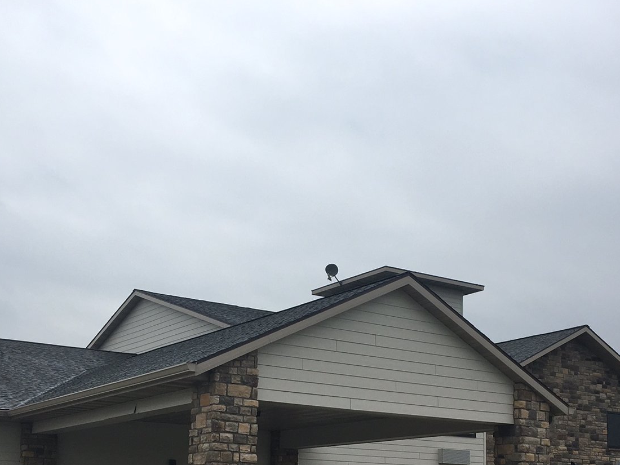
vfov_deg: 26.3
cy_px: 401
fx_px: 967
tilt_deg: +7.8
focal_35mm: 54
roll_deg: -0.1
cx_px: 353
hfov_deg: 35.5
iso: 25
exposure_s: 1/565
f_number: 2.2
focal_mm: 4.15
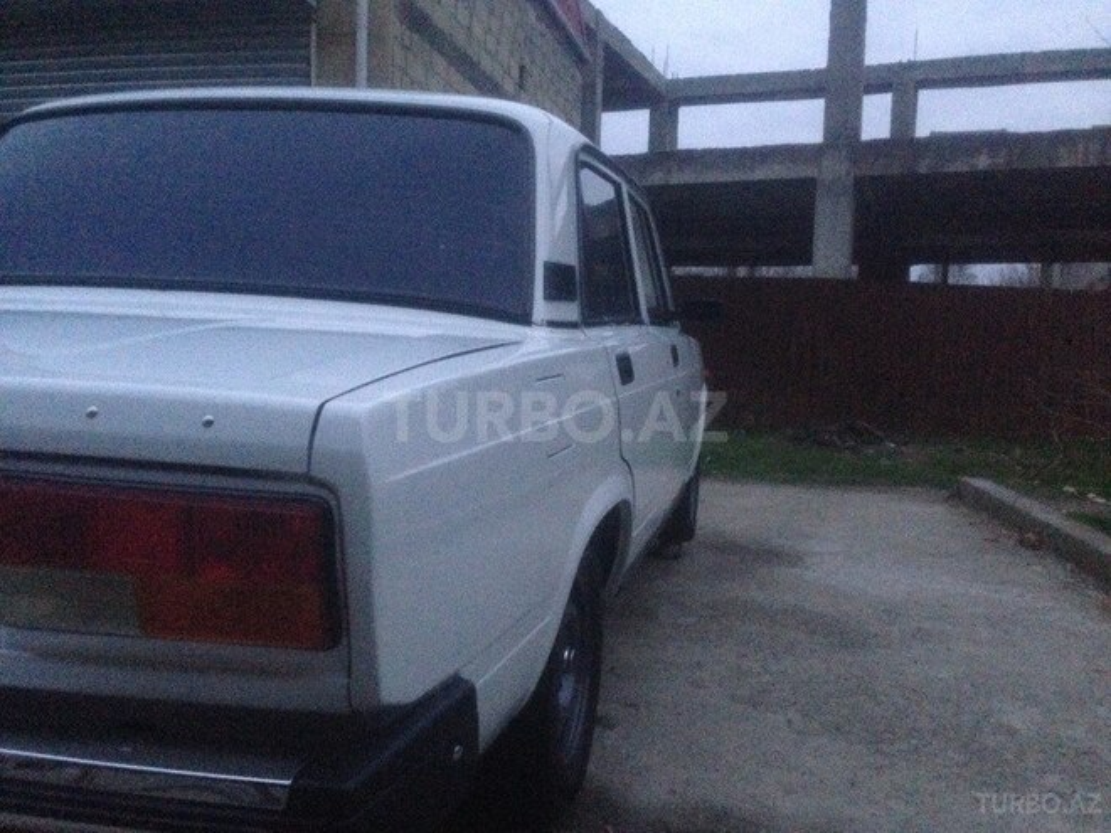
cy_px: 416
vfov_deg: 42.9
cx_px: 556
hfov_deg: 55.4
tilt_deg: -0.9
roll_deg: -1.0
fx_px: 1059
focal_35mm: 33
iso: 800
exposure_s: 1/15
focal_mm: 4.12
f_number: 2.4
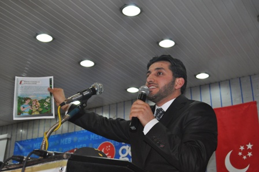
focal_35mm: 51
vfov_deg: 26.4
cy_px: 86
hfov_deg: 38.9
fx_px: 367
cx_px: 130
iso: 800
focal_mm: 34
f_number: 5
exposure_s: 1/60
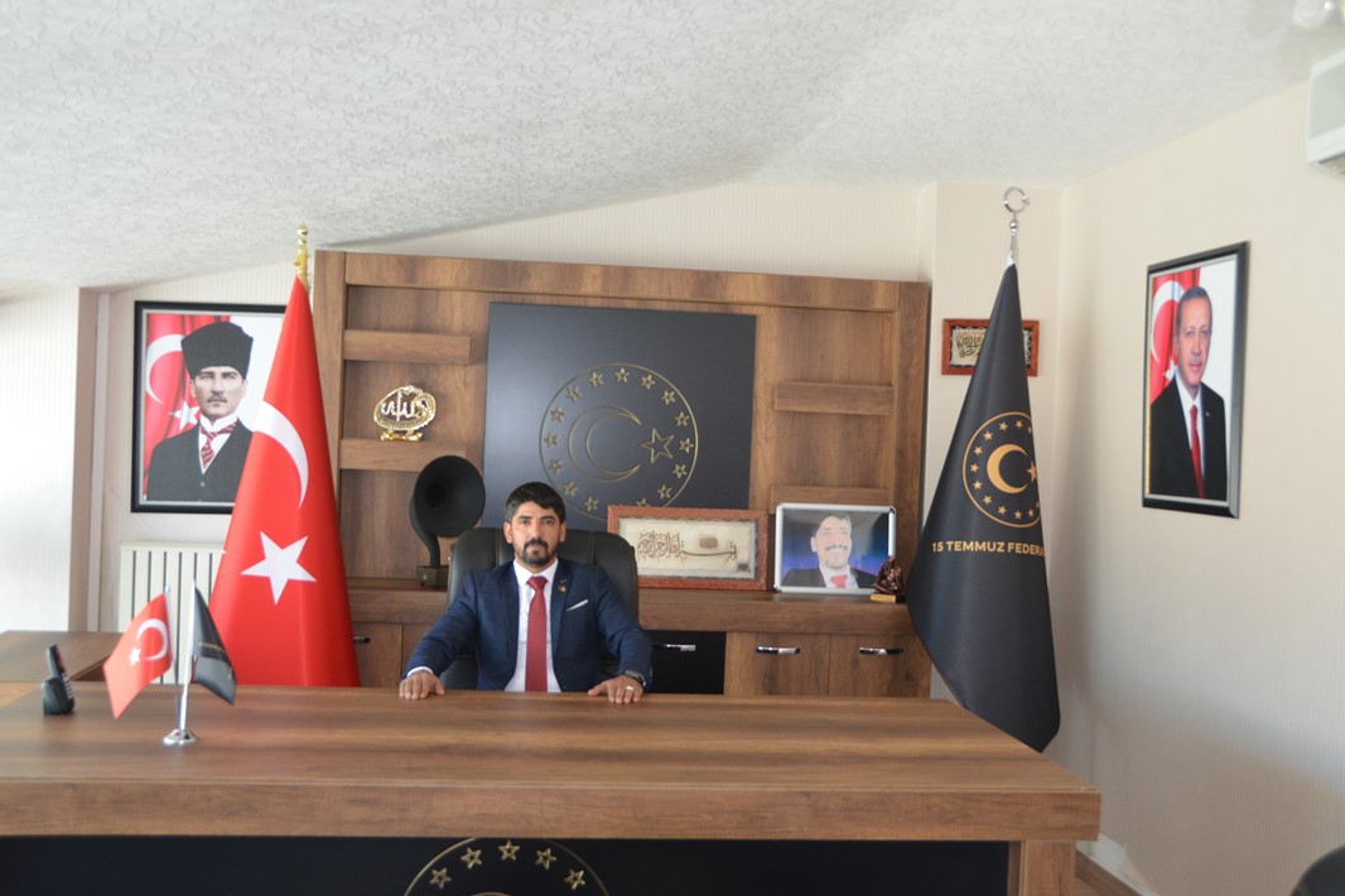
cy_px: 444
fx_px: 1270
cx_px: 655
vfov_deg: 38.9
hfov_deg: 55.8
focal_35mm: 34
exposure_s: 1/60
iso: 800
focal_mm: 22
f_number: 3.8
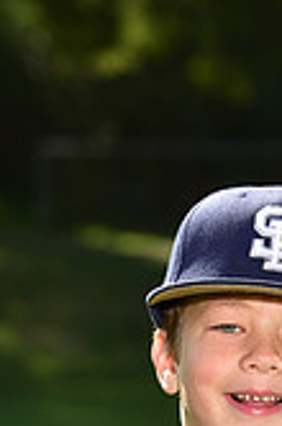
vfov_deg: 4.7
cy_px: 559
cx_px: 247
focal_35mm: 438
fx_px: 5168
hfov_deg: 3.1
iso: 100
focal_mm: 125
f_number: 6.3
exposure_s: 1/250
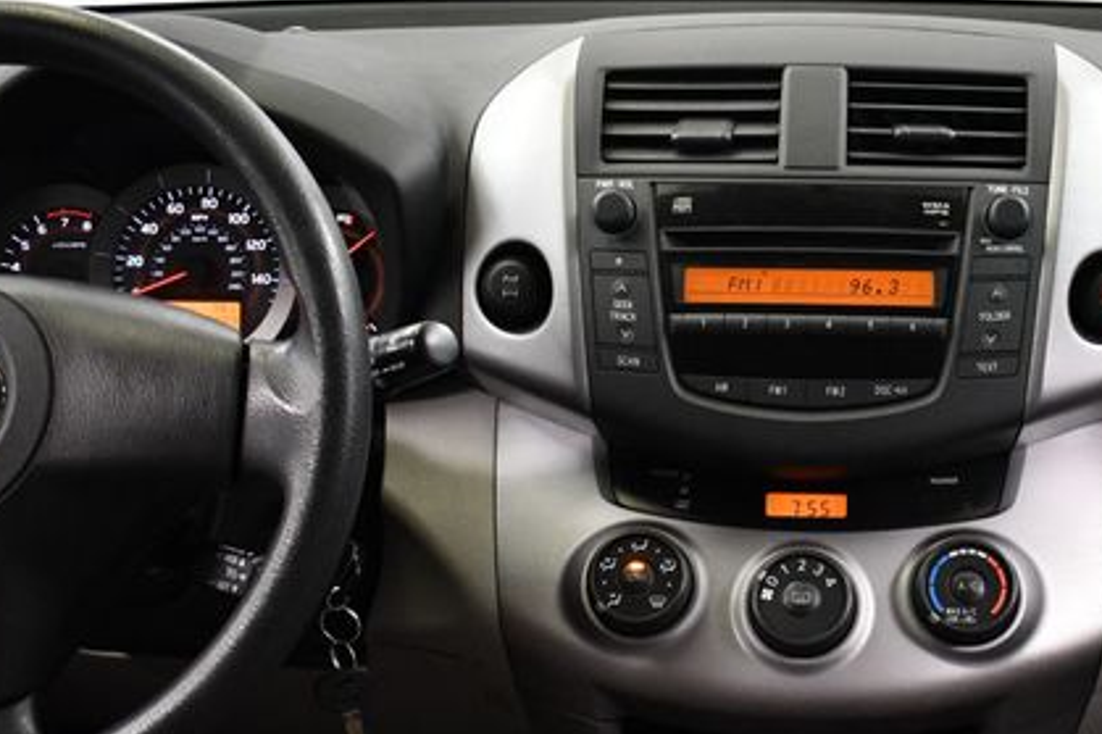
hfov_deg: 35.6
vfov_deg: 24.6
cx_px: 805
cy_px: 389
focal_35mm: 55
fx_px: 1683
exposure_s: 1/100
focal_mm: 24
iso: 3200
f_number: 3.8
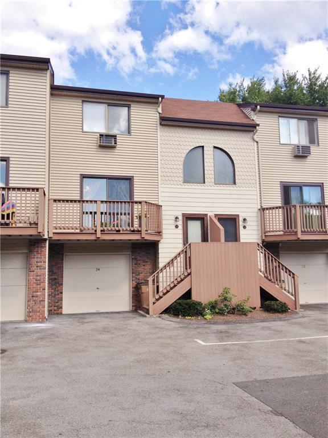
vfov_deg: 52.6
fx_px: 442
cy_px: 219
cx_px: 164
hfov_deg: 40.7
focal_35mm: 35
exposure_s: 1/986
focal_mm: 4.28
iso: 50
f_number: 2.4
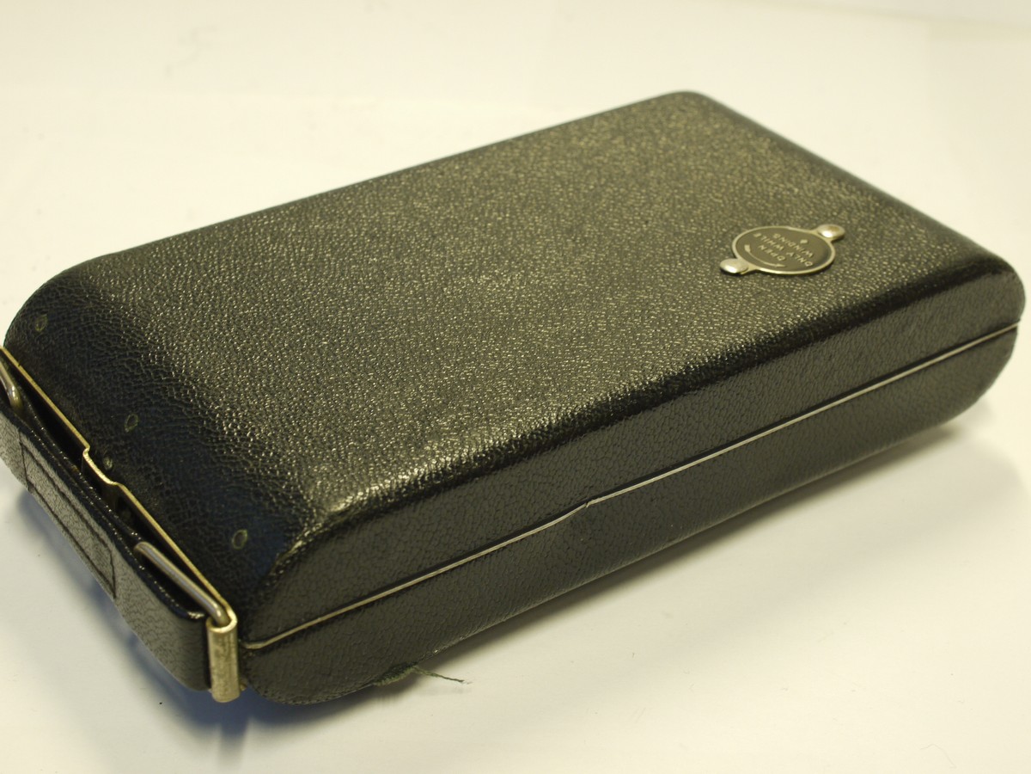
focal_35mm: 60
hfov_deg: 32.2
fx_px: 1787
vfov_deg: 24.4
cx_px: 516
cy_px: 387
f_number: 9
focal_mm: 30
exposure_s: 1/10
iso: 400
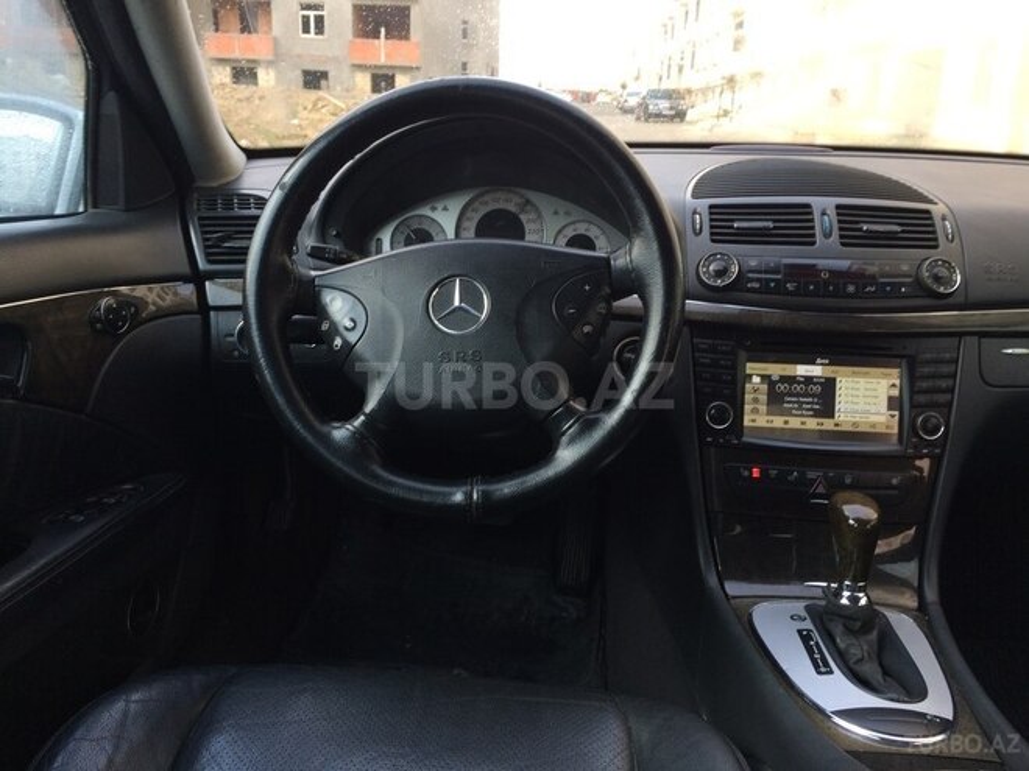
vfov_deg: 48.2
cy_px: 386
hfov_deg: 61.7
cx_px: 514
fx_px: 862
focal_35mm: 29
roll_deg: -1.5
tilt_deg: -16.8
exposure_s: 1/50
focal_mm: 4.15
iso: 40
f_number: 2.2
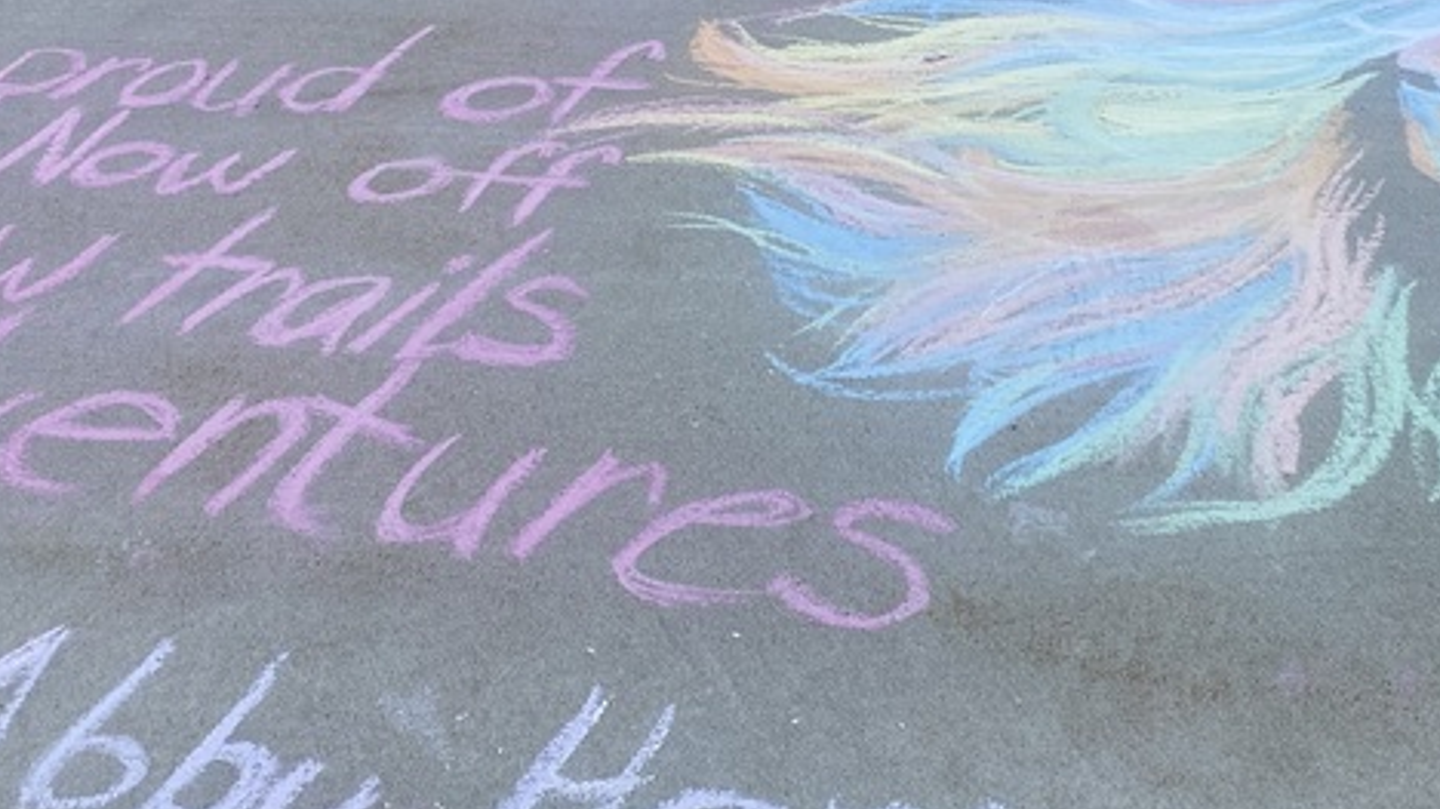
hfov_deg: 33.6
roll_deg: +4.9
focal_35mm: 62
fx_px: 2367
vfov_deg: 18.7
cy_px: -58
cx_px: 920
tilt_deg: -24.4
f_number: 1.8
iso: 32
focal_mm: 4.25
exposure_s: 1/927
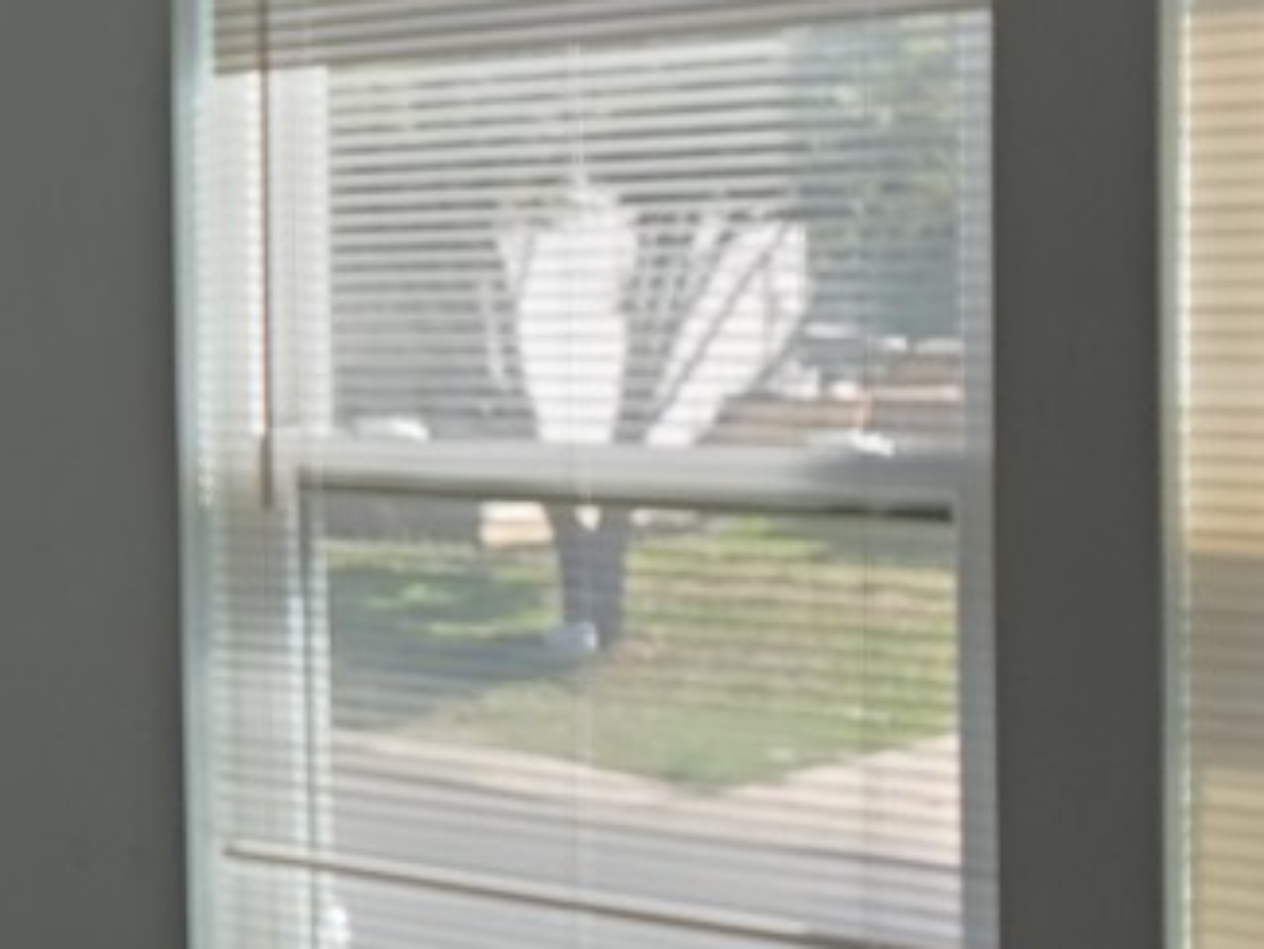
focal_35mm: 82
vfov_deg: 18.0
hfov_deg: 20.6
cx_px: -587
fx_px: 2995
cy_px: 428
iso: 50
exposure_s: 1/110
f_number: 2.4
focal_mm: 4.3
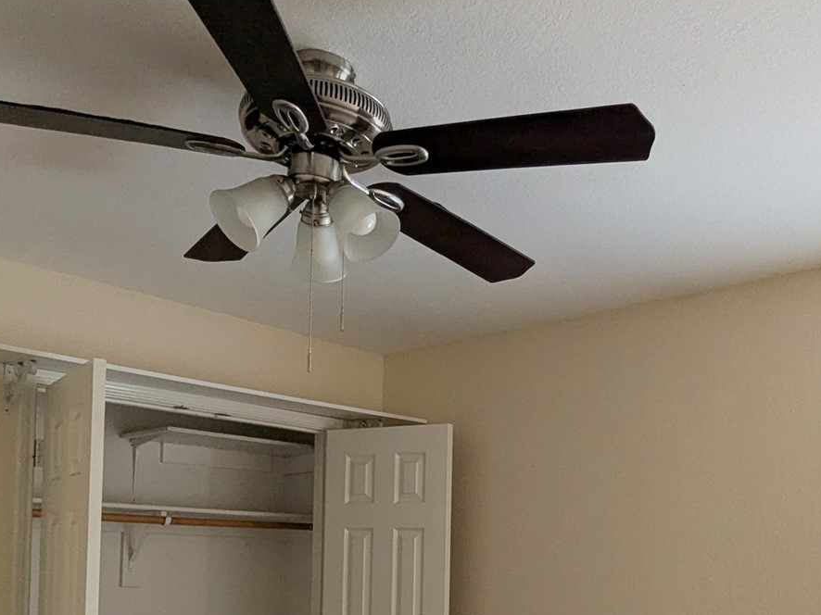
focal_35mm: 37
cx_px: 522
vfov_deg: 36.5
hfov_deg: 49.6
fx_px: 877
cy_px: 538
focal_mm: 2.35
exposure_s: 1/89.3
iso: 39
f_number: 2.2
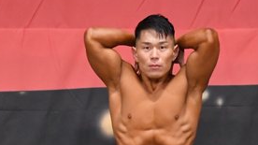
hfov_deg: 3.4
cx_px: -55
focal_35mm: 638
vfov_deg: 1.9
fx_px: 4363
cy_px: 215
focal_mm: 145
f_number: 5.6
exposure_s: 1/400
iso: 6400
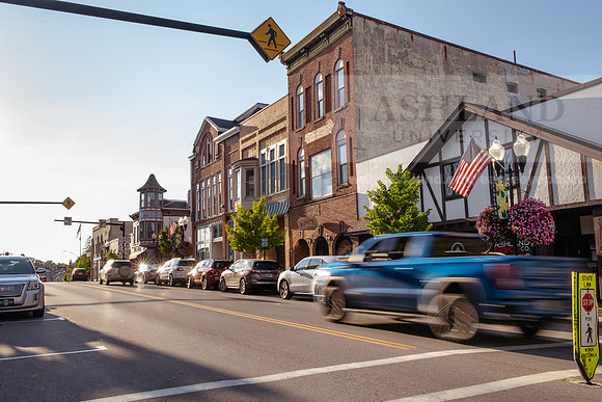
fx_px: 569
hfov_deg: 55.8
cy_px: 201
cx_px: 301
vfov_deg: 38.9
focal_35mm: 34
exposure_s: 1/15
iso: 31
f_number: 14
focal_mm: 34
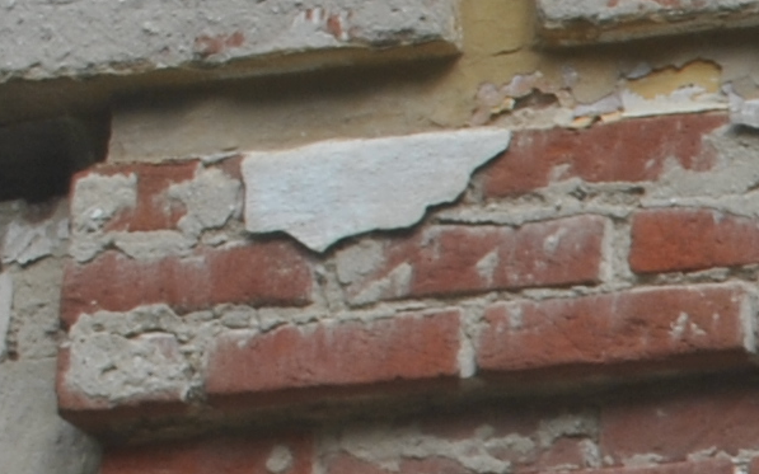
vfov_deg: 4.9
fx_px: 5336
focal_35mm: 258
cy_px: 1287
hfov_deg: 7.6
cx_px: 1756
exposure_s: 1/200
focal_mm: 26
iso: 100
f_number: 7.1
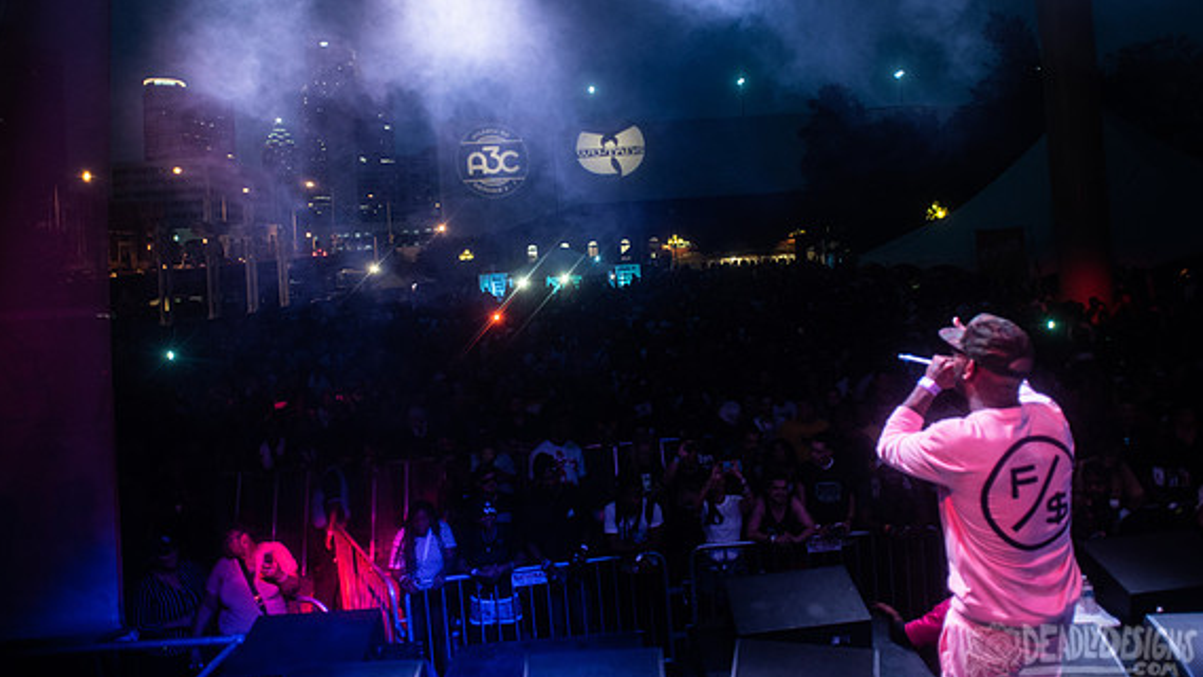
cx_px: 619
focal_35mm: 24
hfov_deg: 76.3
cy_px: 245
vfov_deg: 47.2
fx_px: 766
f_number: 3.5
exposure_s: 1/100
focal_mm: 20
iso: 800
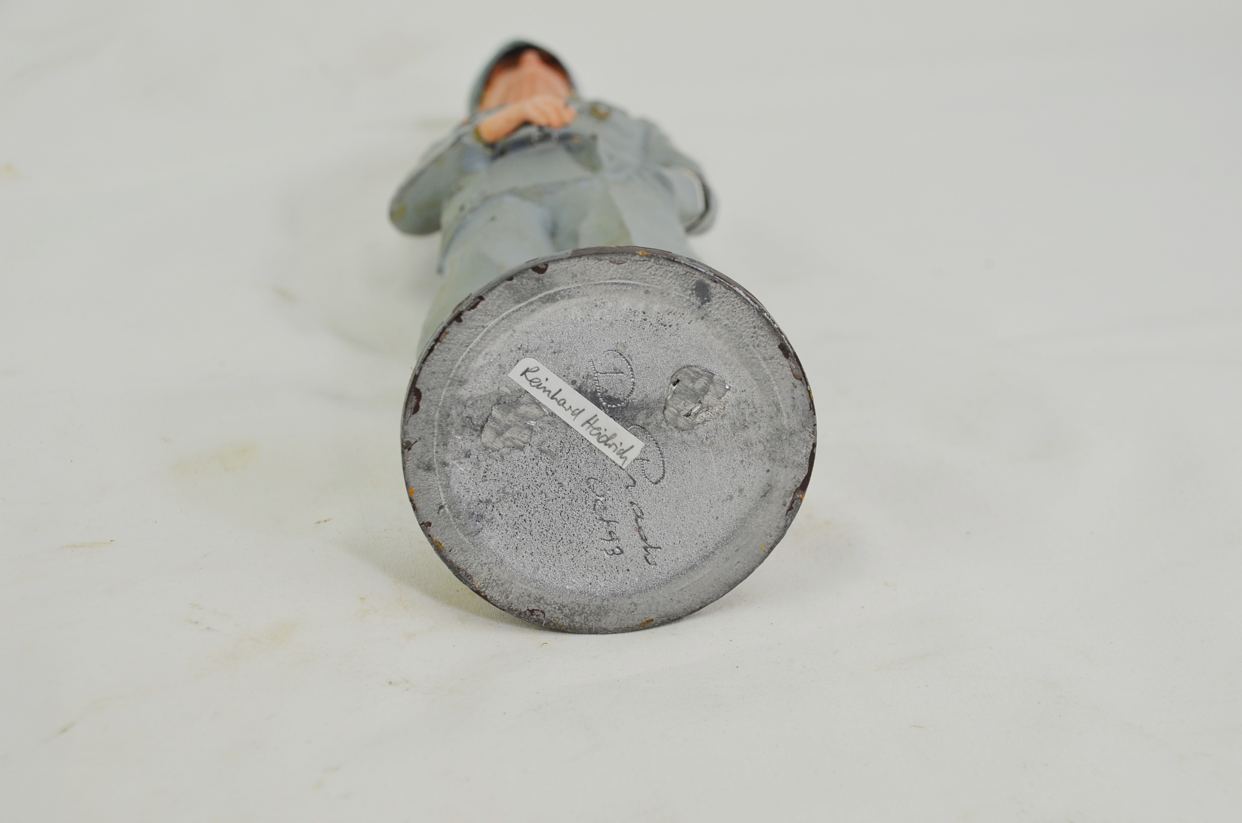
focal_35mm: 60
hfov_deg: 33.5
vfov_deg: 22.5
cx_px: 621
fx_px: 2066
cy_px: 412
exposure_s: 1/125
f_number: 5.6
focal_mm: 40
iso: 220
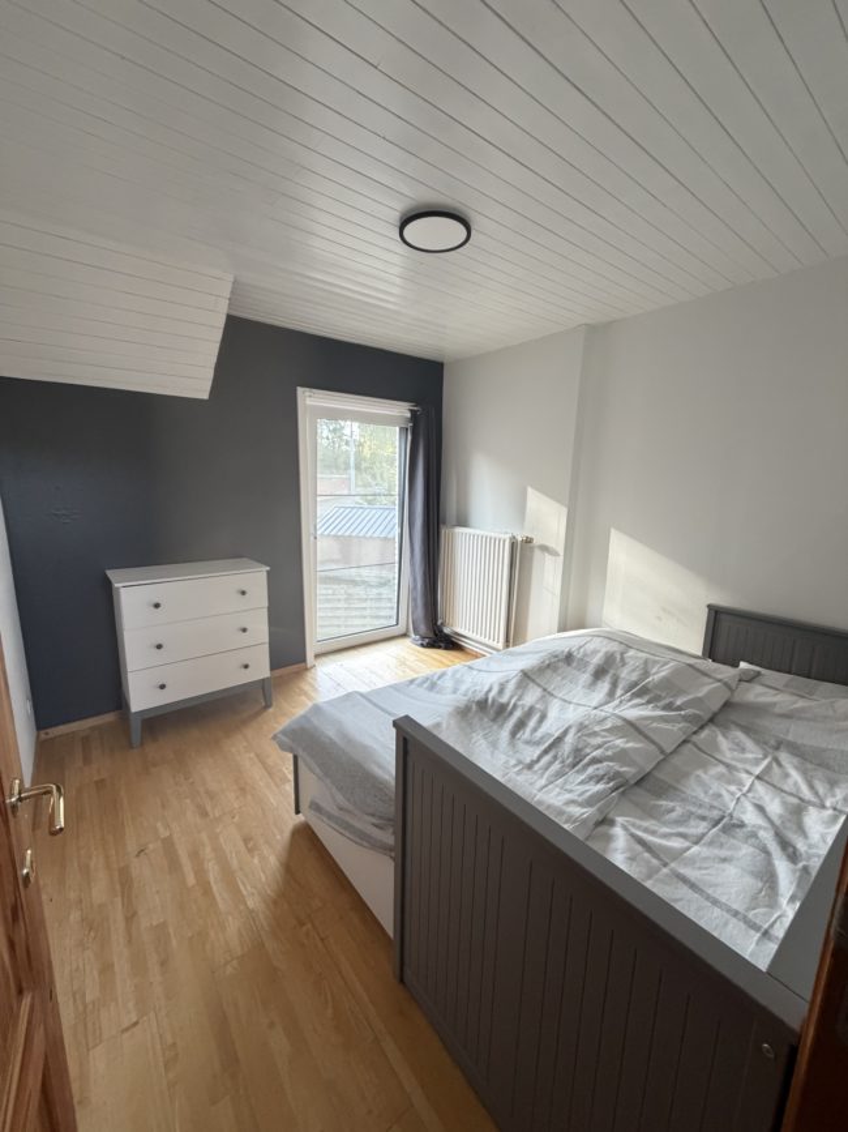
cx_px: 424
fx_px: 457
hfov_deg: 85.7
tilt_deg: -9.1
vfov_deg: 102.1
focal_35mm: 14
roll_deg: -1.5
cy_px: 566
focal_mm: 2.22
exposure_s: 1/84
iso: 320
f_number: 2.2
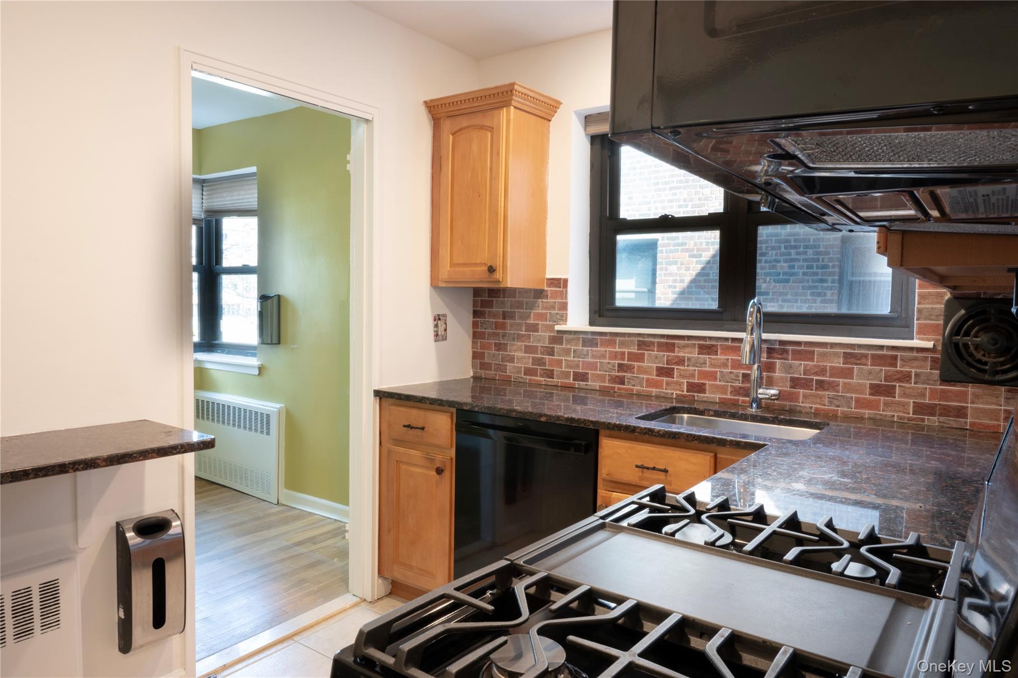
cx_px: 509
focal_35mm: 25
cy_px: 339
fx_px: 707
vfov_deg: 51.3
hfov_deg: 71.5
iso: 500
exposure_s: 4
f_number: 22
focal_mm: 25
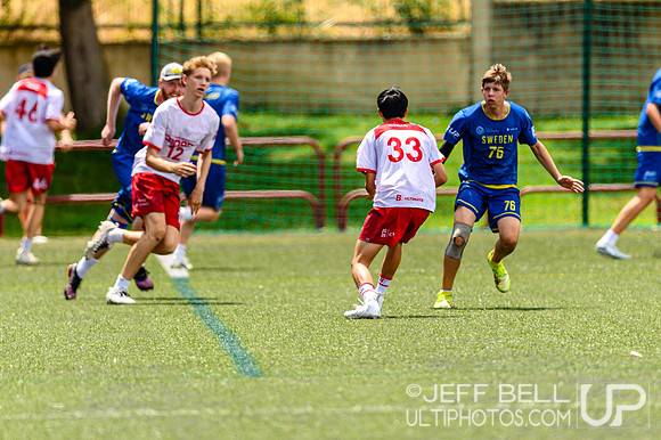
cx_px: 371
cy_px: 178
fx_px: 11229
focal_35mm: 612
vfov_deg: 2.2
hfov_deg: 3.4
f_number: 3.2
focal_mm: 400
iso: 100
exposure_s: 1/1250
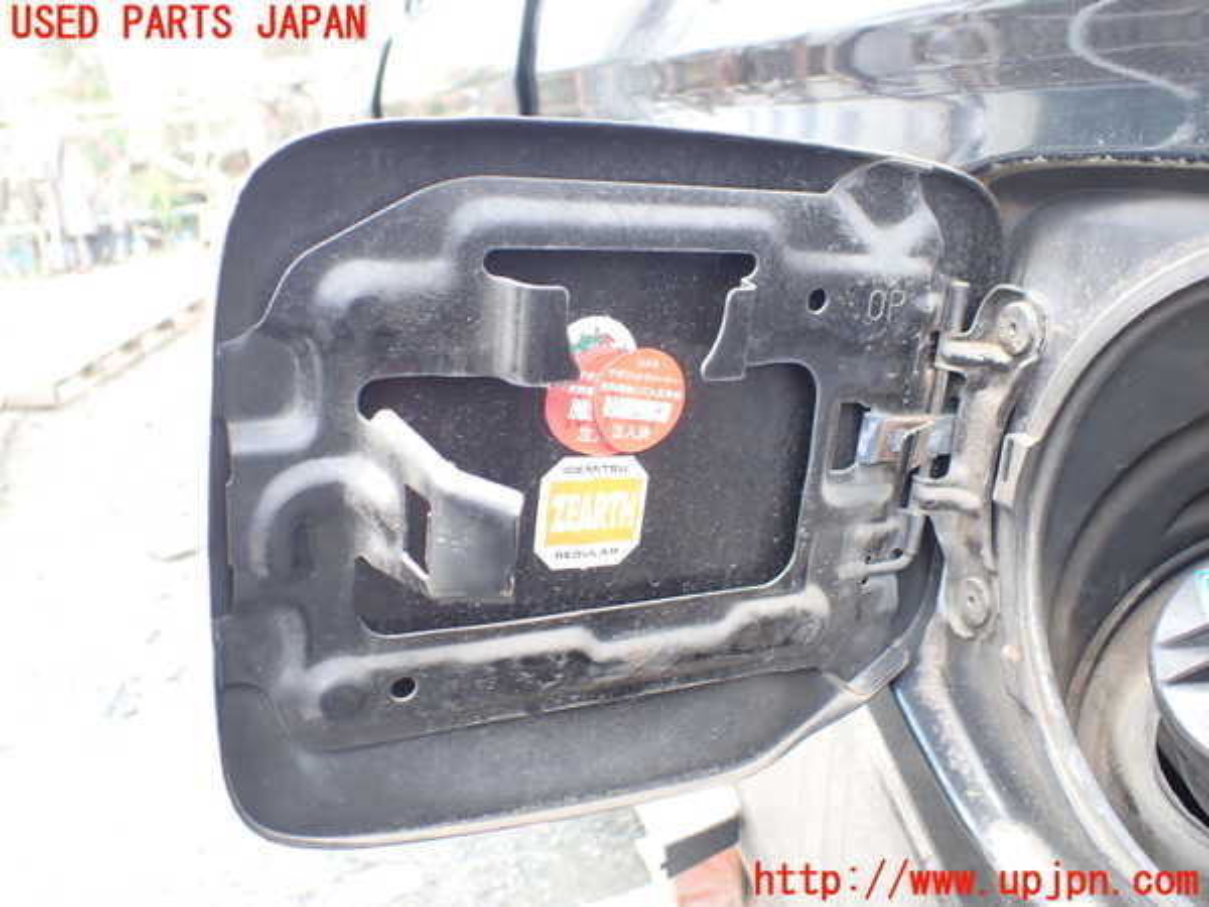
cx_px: 604
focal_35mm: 30
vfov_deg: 46.8
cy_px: 454
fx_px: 1048
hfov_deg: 60.0
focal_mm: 5.4
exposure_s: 1/125
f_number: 2.3
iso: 200
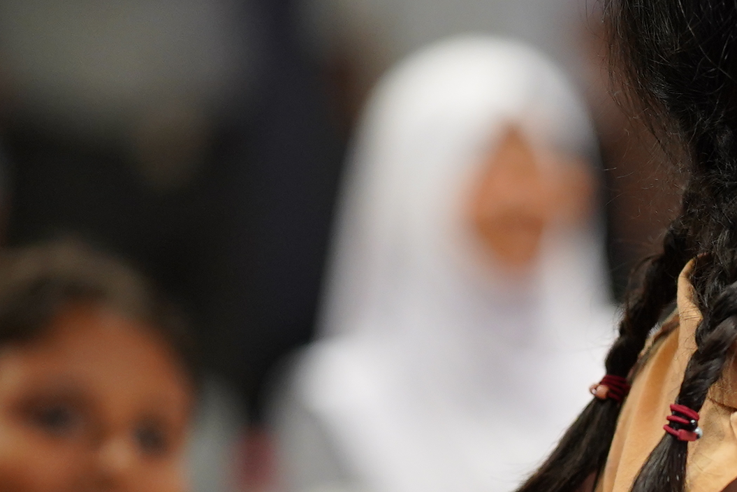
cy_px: 473
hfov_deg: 6.4
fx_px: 6491
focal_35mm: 317
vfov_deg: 4.3
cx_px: 991
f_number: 1.4
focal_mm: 85
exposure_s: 1/400
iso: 1250
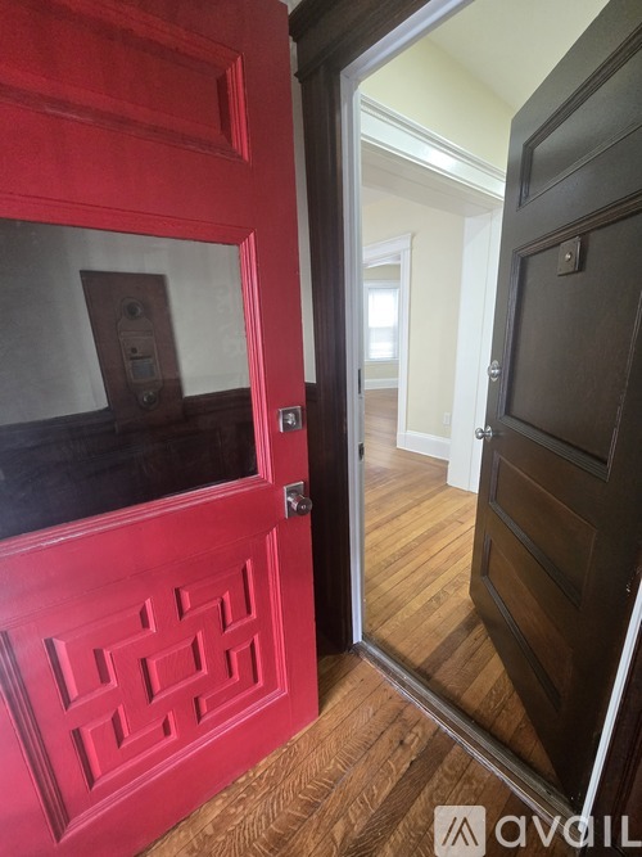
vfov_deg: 106.2
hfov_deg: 89.9
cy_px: 428
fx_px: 322
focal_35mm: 13
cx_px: 321
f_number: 2.2
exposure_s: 1/60
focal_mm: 2.2
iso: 400
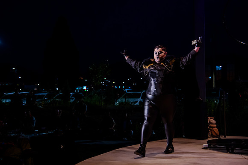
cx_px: 95
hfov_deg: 31.3
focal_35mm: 64
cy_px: 63
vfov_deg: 21.2
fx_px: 441
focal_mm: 52
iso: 2000
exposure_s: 1/250
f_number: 4
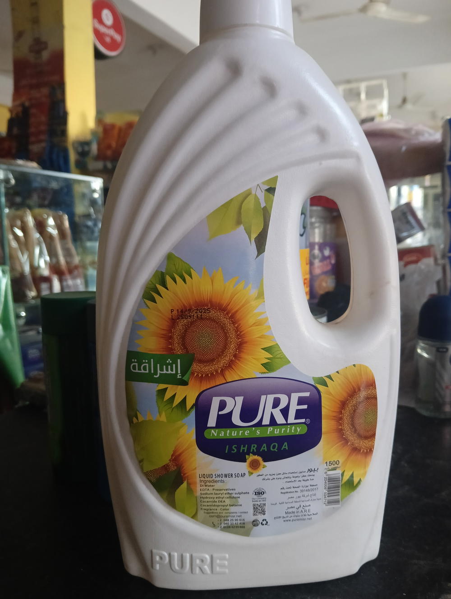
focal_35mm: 26
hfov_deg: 53.2
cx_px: 226
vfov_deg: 67.2
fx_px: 451
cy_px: 300
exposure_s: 1/16.7
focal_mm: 4.05
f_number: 1.8
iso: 1250
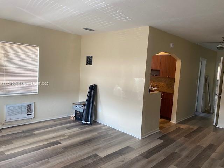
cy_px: 84
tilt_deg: -5.7
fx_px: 168
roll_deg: -3.4
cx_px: 112
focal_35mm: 26
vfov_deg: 53.1
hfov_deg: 67.3
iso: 125
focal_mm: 4.25
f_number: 1.8
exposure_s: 1/91
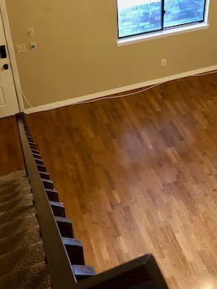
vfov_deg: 36.8
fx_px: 417
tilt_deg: -31.8
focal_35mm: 50
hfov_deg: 28.9
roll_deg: -0.7
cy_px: 57
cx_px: 150
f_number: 1.8
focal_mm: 4
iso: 100
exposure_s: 1/11
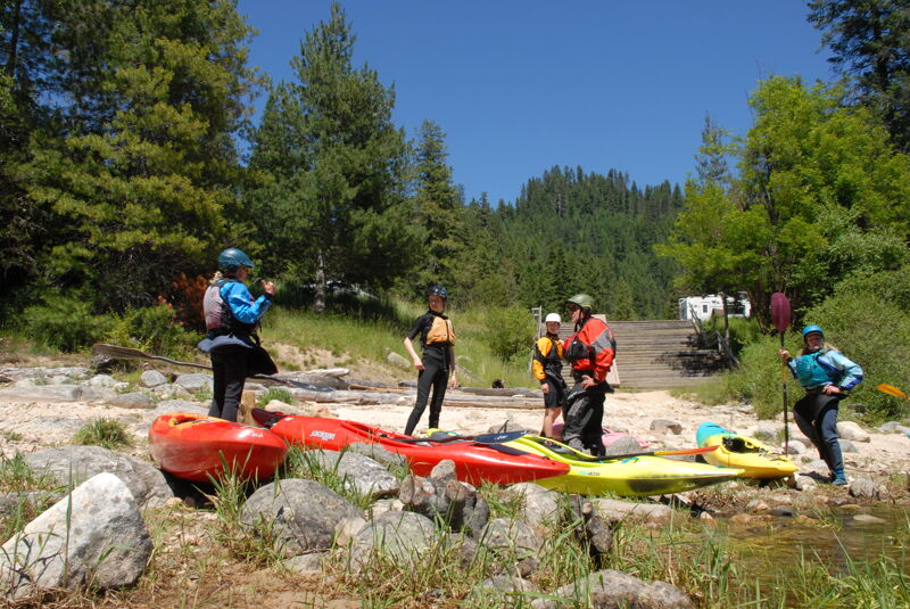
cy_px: 304
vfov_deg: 43.7
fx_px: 759
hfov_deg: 61.9
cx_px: 455
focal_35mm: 30
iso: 200
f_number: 9
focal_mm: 20
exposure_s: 1/200
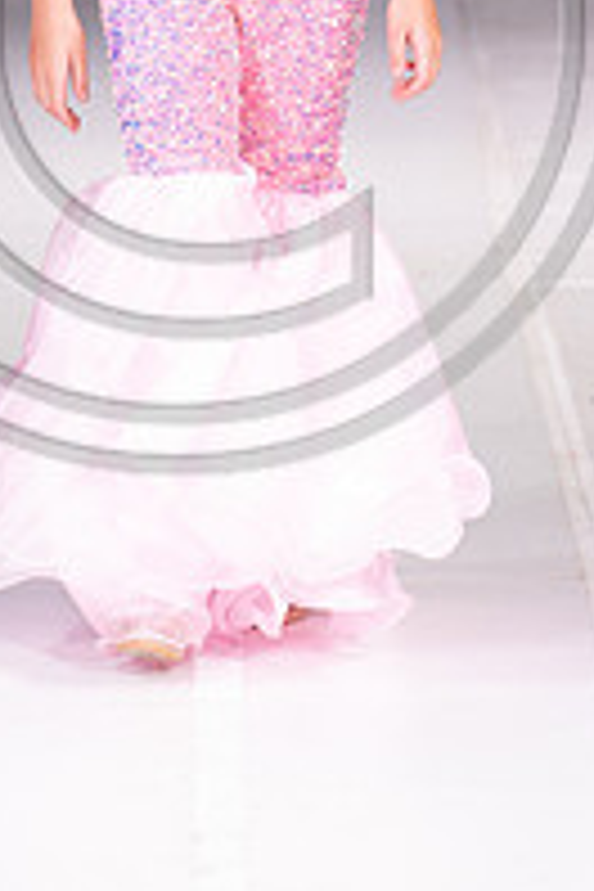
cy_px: 22
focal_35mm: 264
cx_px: 178
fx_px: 6533
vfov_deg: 7.8
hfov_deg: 5.2
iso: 2000
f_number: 5.6
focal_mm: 116
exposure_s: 1/400
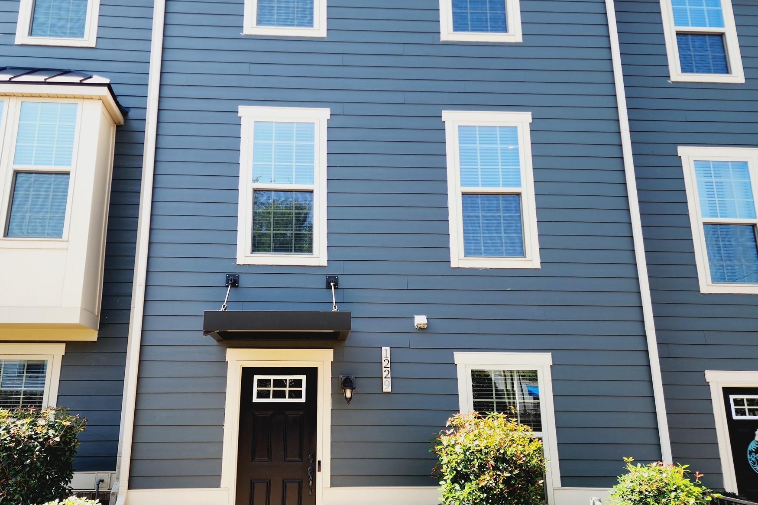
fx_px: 589
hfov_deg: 65.3
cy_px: 285
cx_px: 340
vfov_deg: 46.3
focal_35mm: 28
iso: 12
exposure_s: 1/202
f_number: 1.8
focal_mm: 6.4
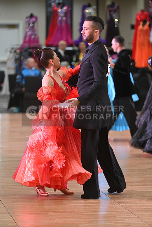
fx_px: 1266
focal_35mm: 200
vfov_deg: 10.3
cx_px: 76
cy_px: 114
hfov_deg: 6.9
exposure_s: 1/400
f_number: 4.5
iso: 3200
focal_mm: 200
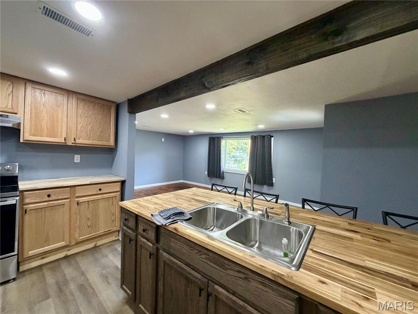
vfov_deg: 85.7
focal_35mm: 14
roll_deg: -0.9
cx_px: 209
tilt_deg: -0.9
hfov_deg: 102.1
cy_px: 157
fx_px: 169
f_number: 2.2
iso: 320
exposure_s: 1/60
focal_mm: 2.22
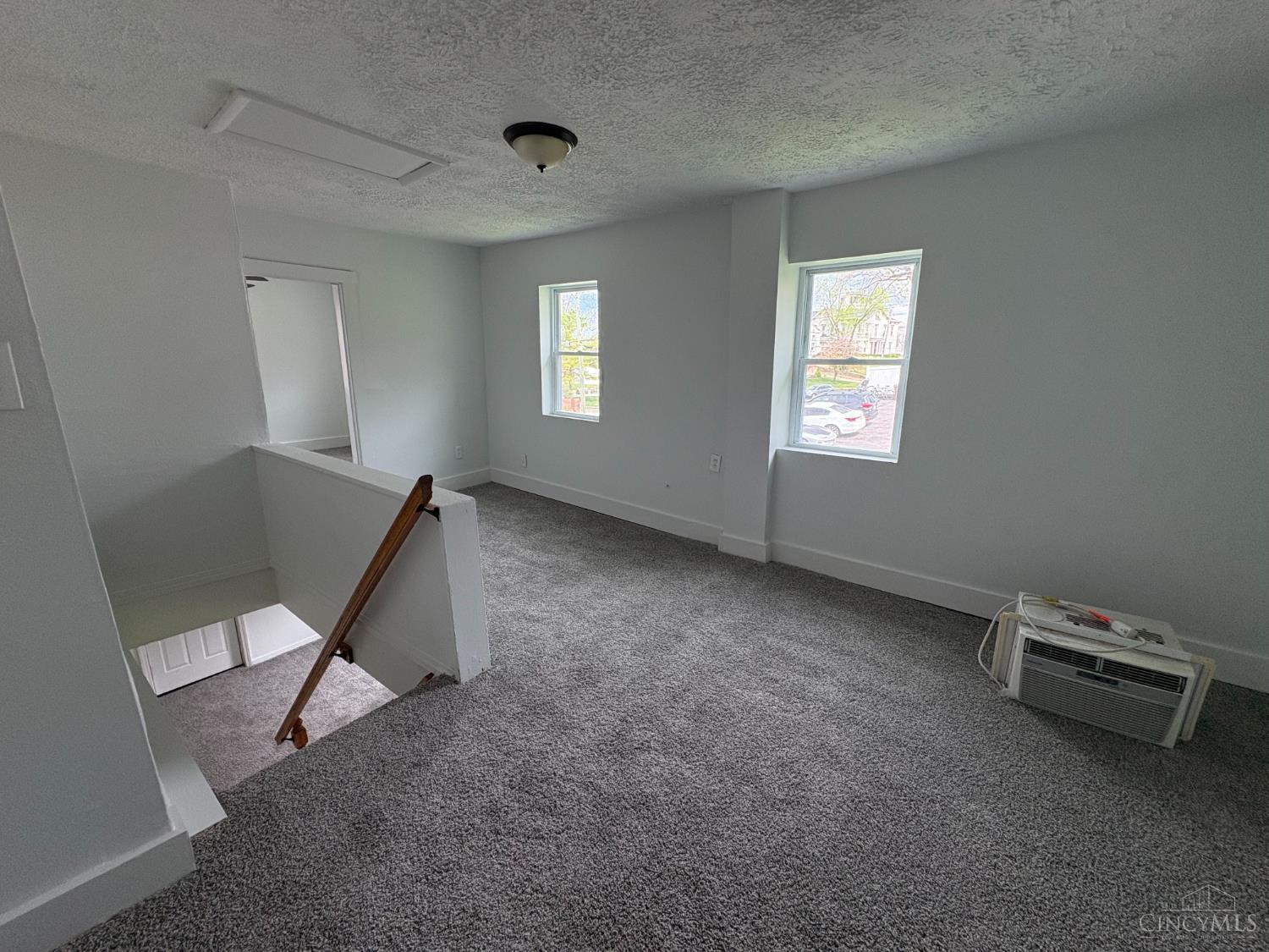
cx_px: 634
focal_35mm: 14
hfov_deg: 102.1
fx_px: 513
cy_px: 476
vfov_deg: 85.7
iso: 125
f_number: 2.2
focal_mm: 2.22
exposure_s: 1/132
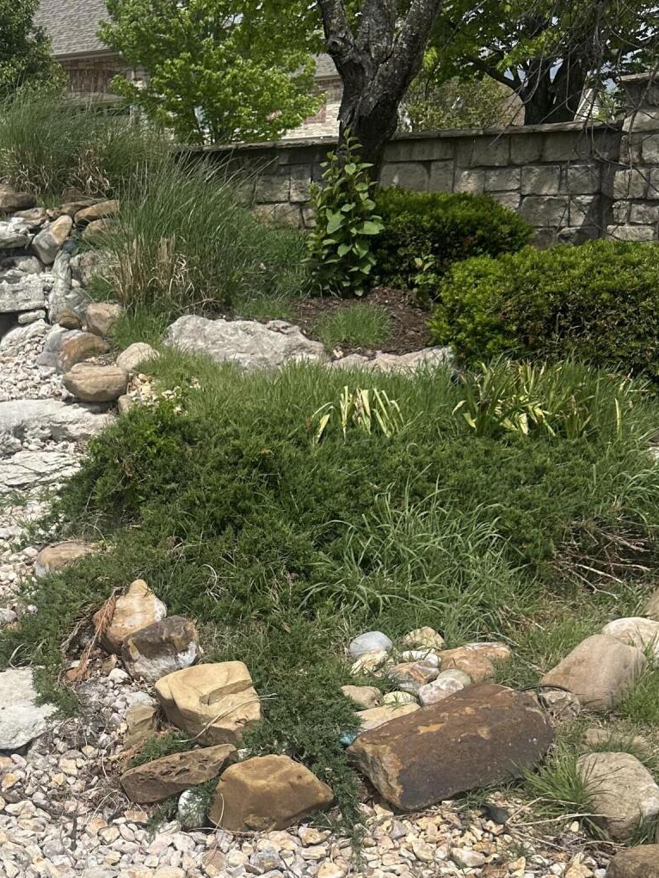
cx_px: 90
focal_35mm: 47
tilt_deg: -25.7
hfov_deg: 29.8
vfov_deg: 38.4
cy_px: 740
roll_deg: +1.0
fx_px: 1193
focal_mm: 6.86
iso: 80
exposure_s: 1/10753
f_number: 1.78
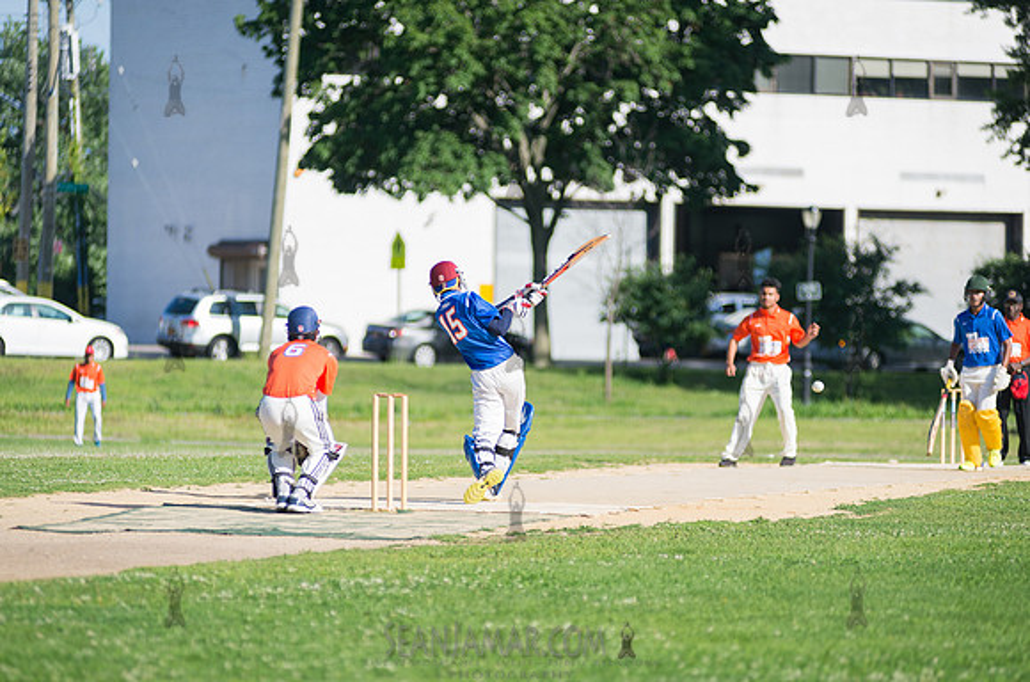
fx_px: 6089
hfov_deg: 9.7
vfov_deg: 6.4
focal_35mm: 213
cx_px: 485
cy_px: 361
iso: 200
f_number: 2.8
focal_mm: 200
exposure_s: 1/2000
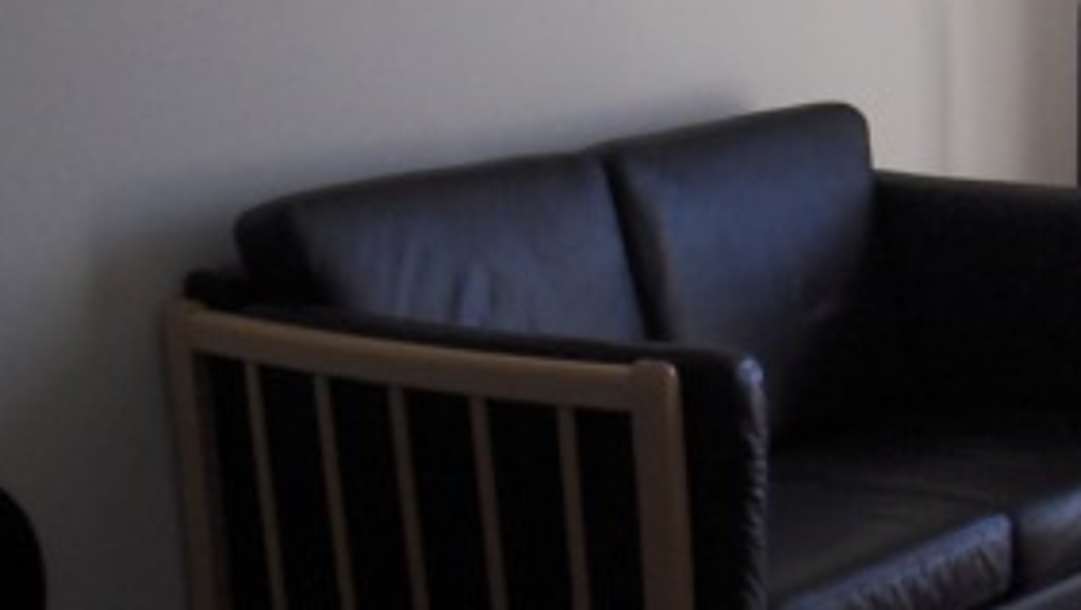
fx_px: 3270
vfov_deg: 10.6
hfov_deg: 18.6
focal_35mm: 114
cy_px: 207
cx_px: 893
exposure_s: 1/340
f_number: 3.5
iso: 125
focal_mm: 6.5
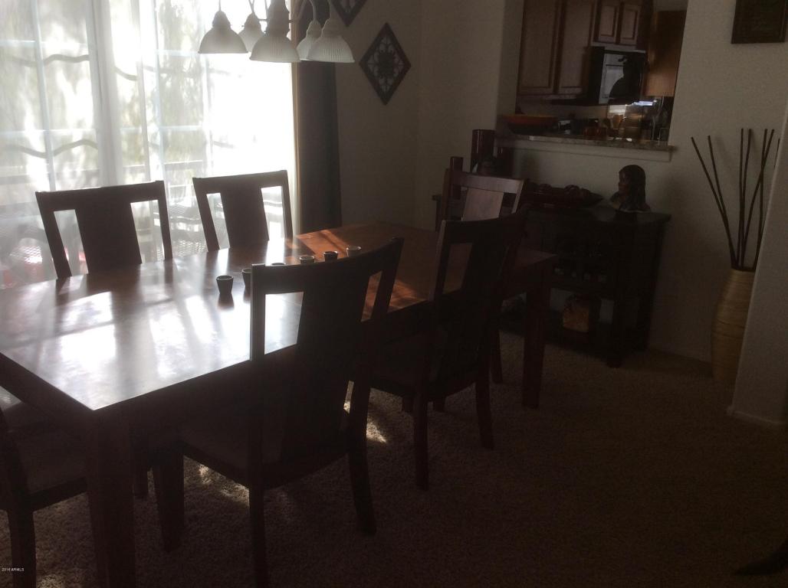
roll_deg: -1.2
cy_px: 294
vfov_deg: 44.1
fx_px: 727
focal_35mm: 32
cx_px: 394
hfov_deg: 56.9
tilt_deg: -19.7
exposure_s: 1/120
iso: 32
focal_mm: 3.3
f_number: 2.4
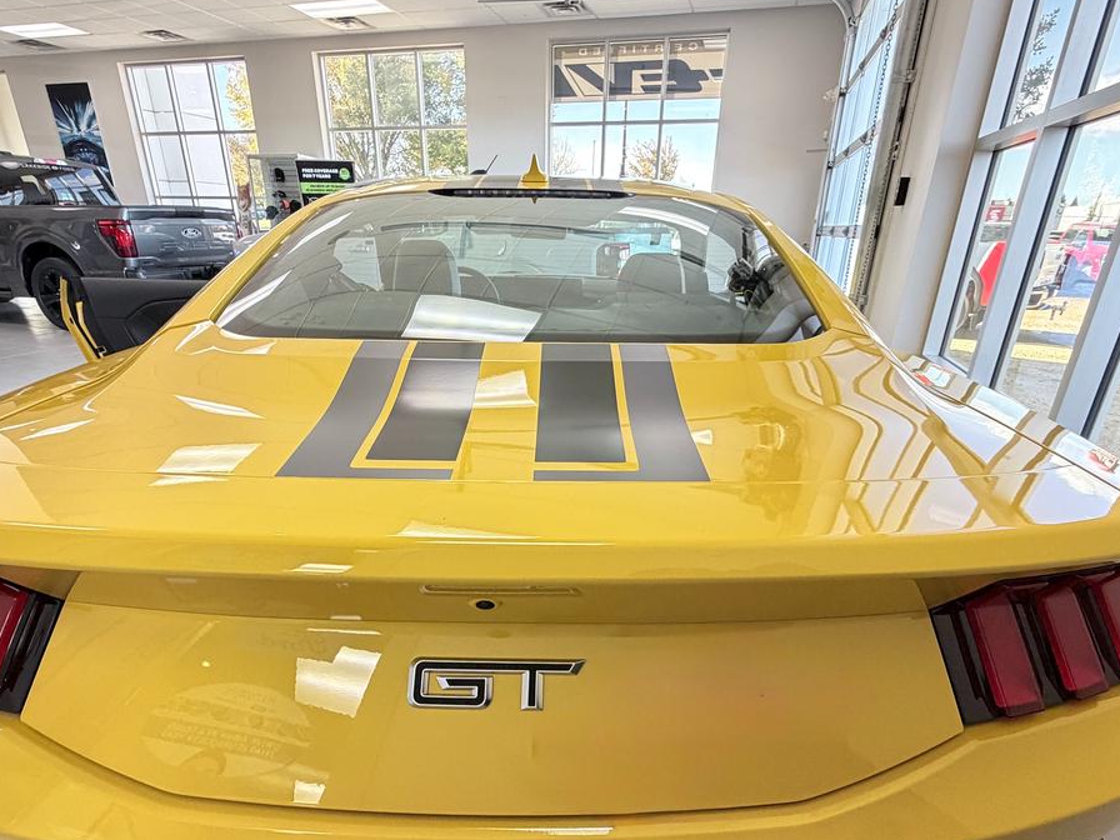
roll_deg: -0.2
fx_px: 647
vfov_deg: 65.0
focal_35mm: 20
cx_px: 556
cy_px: 525
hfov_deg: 81.7
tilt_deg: -23.2
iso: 320
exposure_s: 1/60
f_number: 2.2
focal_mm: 2.22
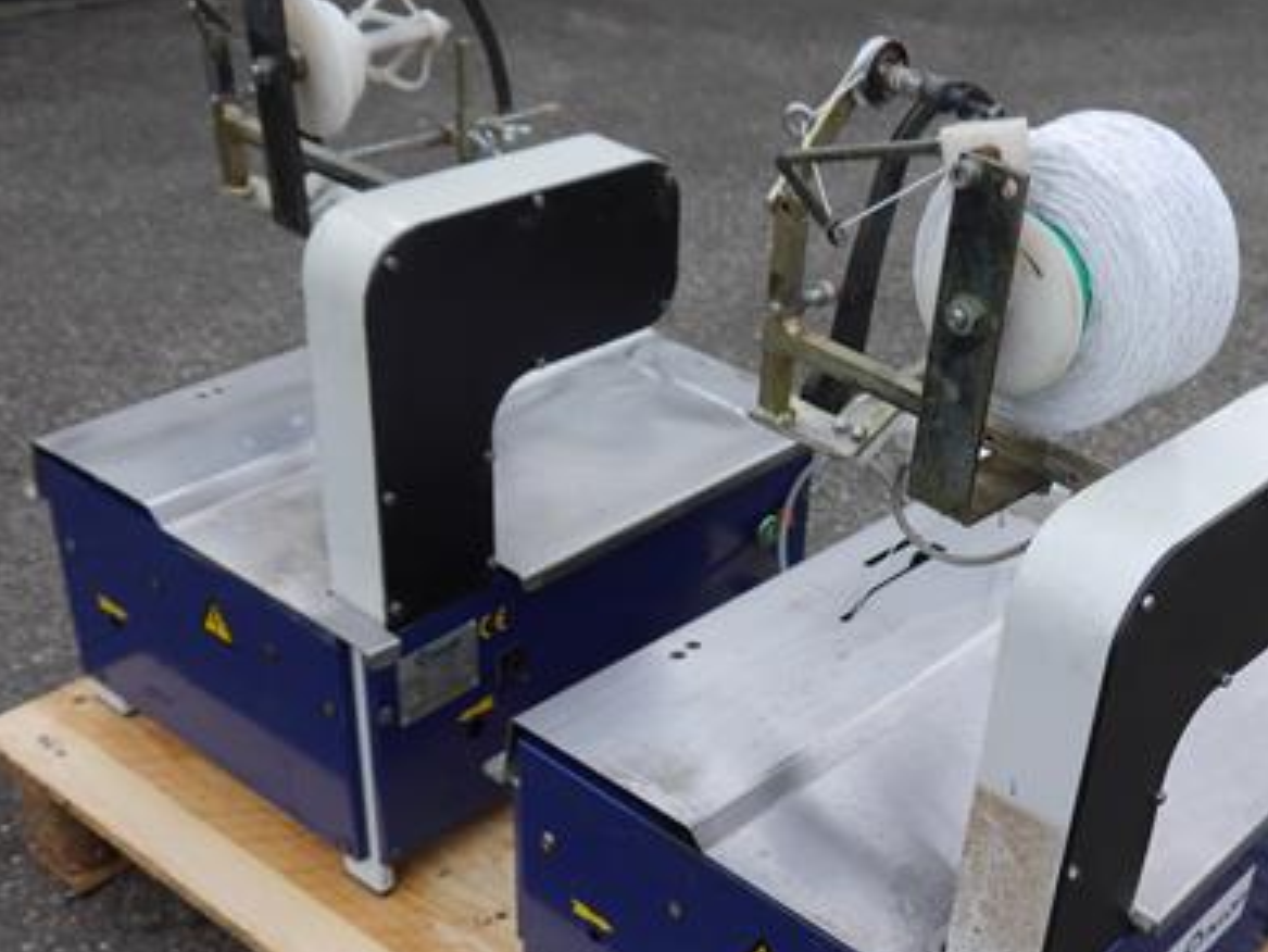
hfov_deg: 40.7
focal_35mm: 46
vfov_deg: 31.2
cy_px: 665
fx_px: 1686
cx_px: 856
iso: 160
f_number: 4
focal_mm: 14
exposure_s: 1/160
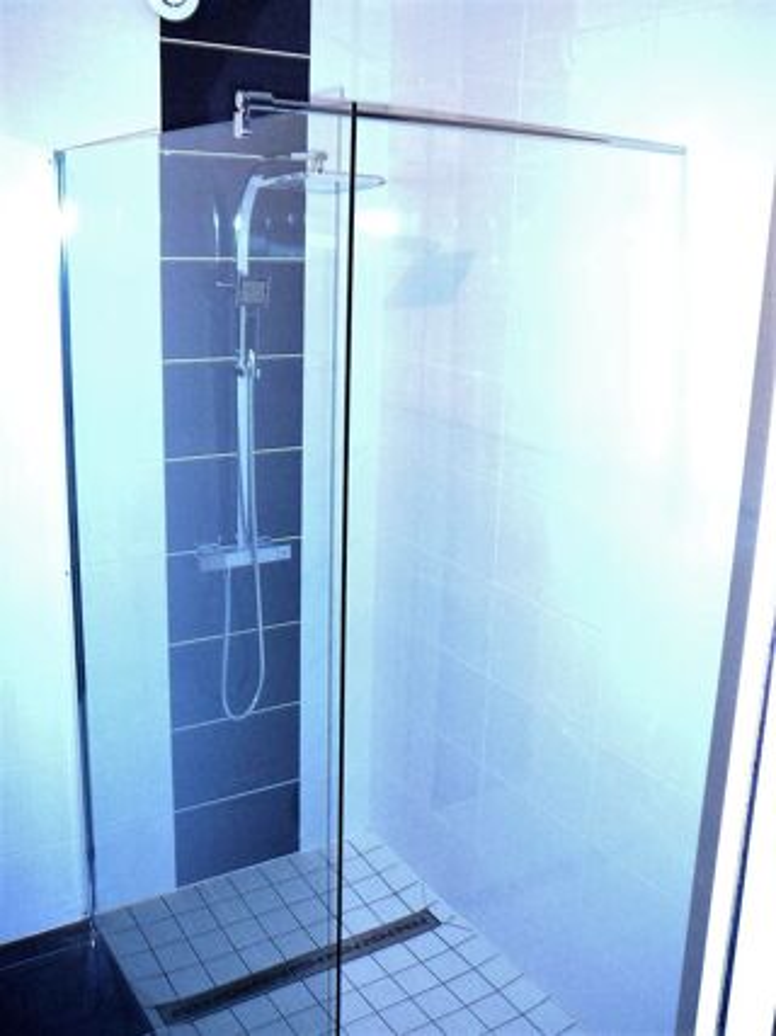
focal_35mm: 35
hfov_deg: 40.7
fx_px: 1047
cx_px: 388
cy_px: 518
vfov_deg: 52.6
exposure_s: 1/30
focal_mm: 5.2
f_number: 2.8
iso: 320
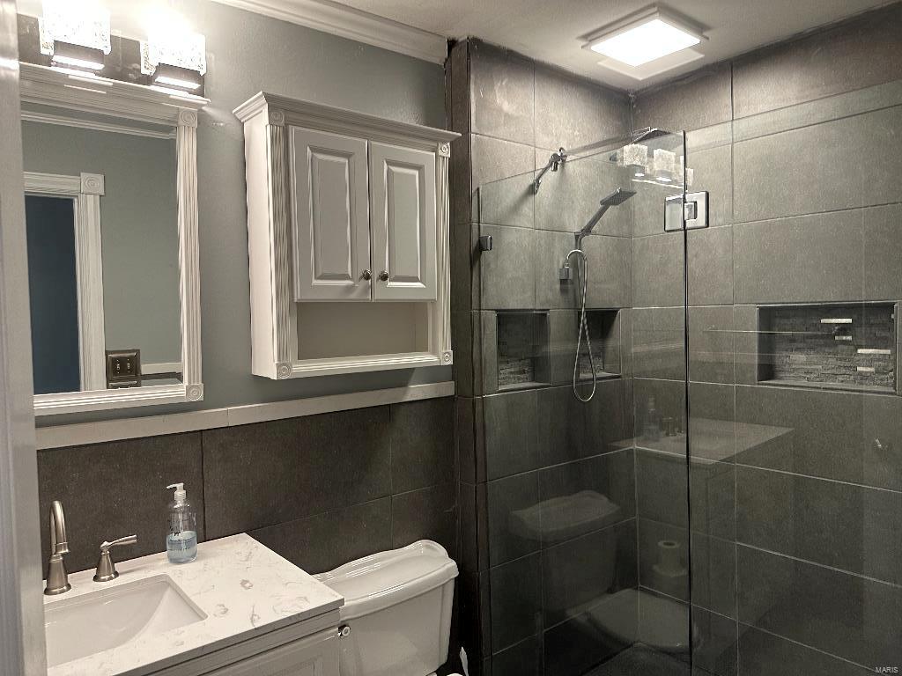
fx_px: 625
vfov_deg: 56.8
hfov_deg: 71.6
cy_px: 338
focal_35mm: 24
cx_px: 451
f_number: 1.78
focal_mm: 6.86
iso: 200
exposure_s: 1/60
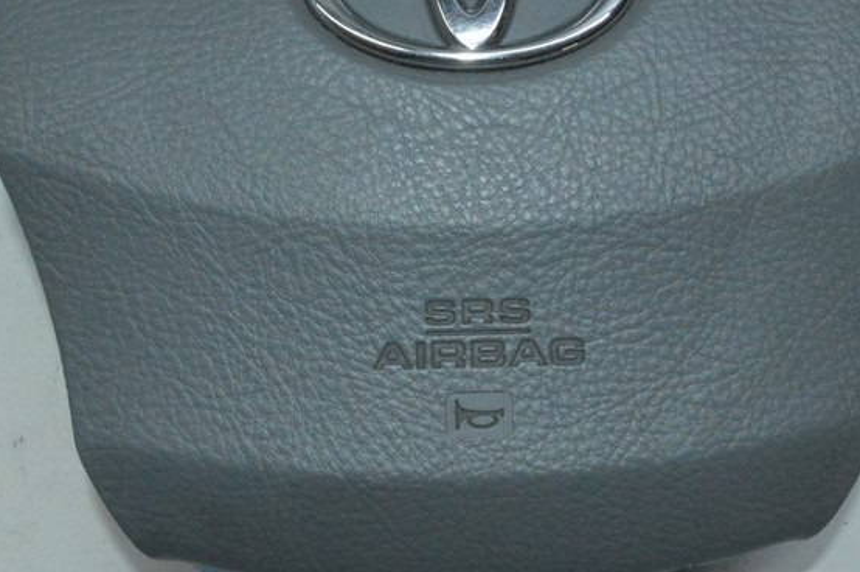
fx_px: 1455
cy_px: 156
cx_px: 466
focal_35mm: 61
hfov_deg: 32.9
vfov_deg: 22.0
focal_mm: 22
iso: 5000
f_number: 16
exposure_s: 1/200
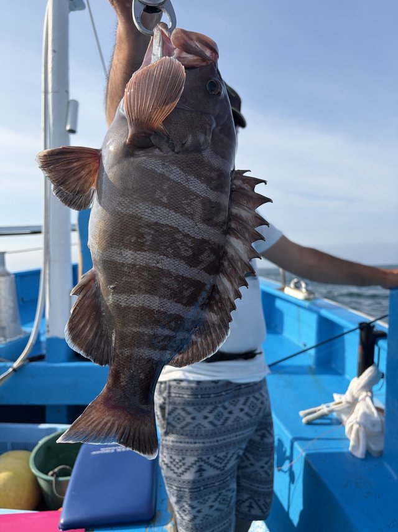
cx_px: 199
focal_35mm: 26
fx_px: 399
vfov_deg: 67.3
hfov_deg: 53.0
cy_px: 266
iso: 64
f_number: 1.6
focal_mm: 5.96
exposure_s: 1/3623
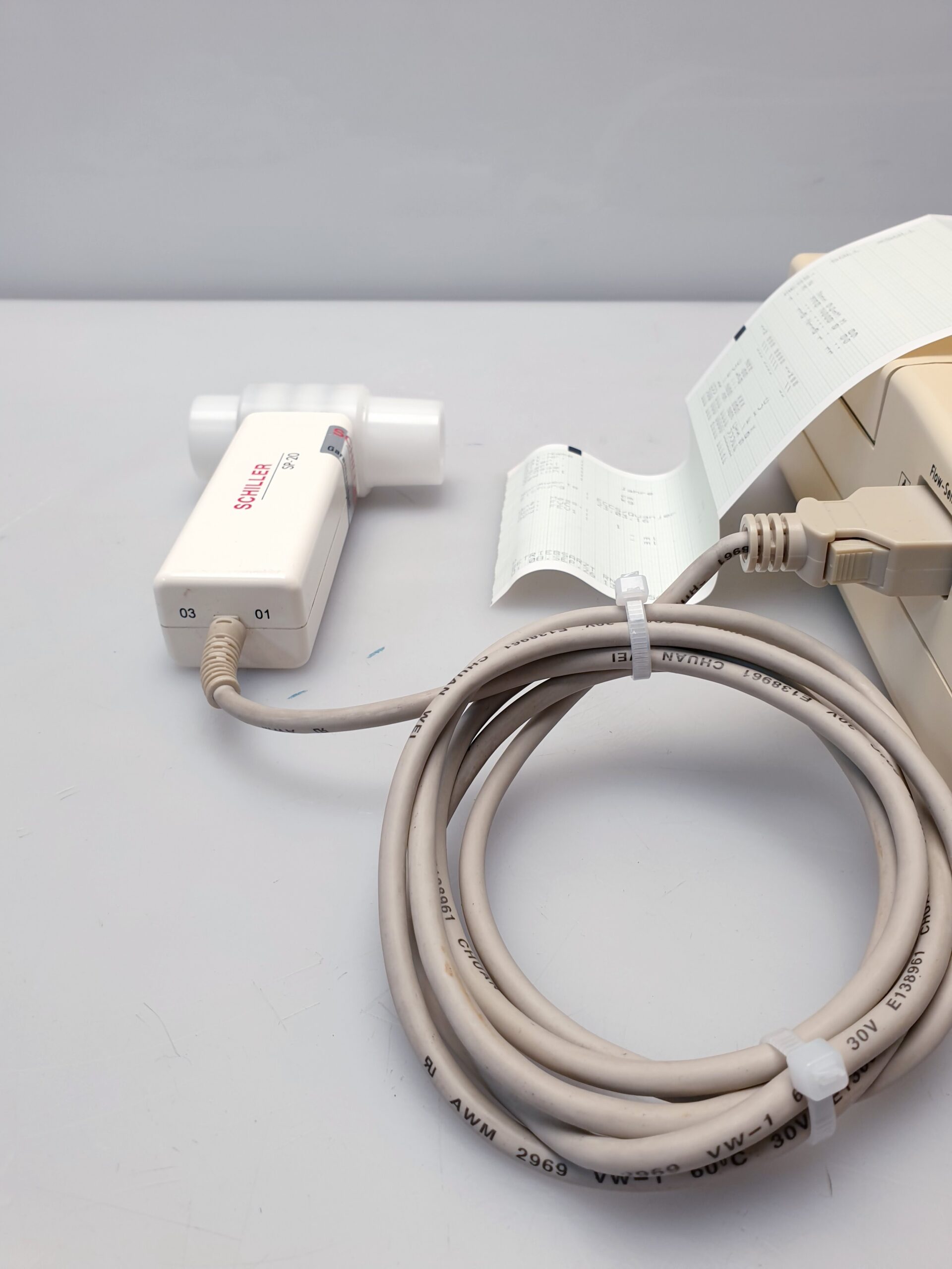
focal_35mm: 26
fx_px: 953
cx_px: 476
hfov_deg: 53.1
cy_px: 634
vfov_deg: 67.3
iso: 50
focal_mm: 4.3
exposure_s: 1/50
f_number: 2.4
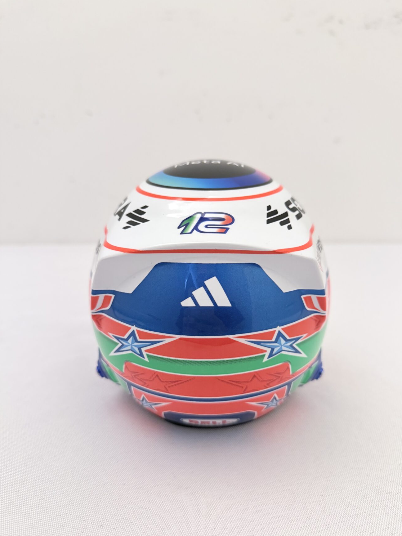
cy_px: 278
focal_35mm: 25
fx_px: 387
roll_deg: +0.6
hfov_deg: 54.9
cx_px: 208
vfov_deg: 69.4
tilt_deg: -19.0
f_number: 1.78
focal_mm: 6.76
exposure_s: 1/50
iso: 500
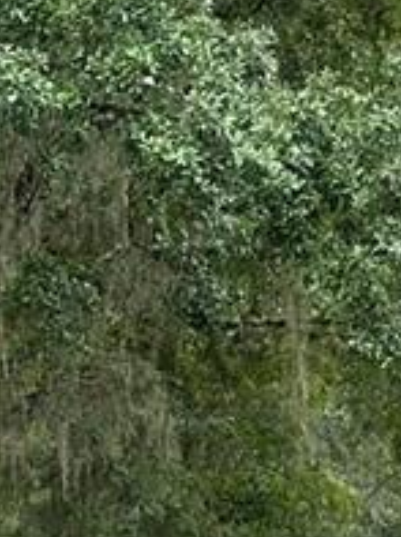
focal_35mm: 293
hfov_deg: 5.1
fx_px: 4540
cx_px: 199
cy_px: 720
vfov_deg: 6.7
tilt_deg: -2.4
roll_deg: +0.9
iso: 64
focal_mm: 6.86
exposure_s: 1/816
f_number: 1.78
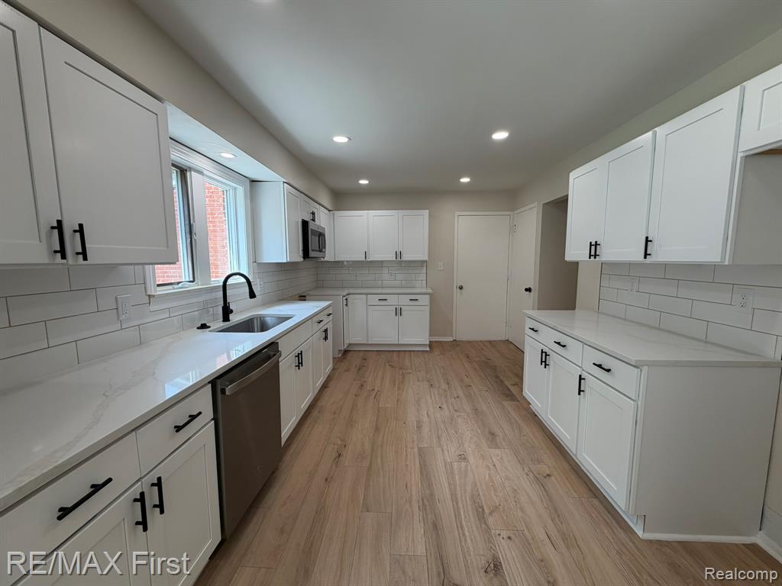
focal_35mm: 14
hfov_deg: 102.1
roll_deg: +0.2
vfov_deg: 85.7
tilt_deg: -5.3
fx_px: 316
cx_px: 391
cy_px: 293
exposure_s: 1/120
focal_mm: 2.22
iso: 64
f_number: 2.2
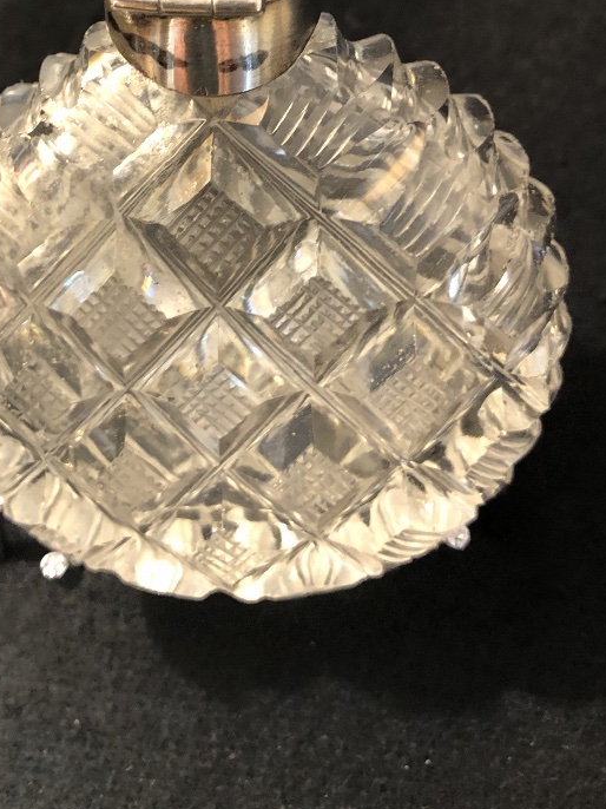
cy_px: 117
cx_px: 200
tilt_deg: -63.5
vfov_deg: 37.0
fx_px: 1144
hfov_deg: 29.4
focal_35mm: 49
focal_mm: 3.99
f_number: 1.8
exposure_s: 1/17
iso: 80
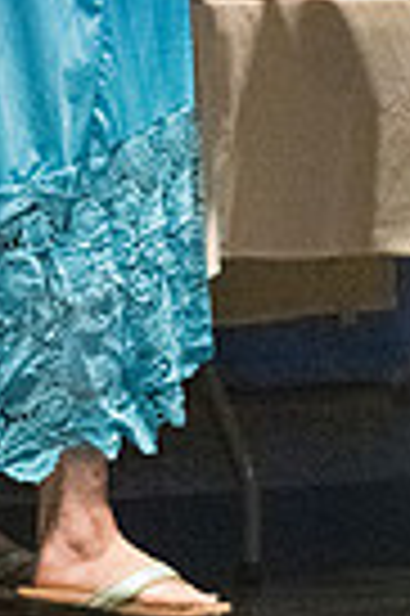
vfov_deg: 2.9
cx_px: 291
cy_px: -297
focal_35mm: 711
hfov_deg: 1.9
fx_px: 12176
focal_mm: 145
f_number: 3.2
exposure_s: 1/400
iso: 10000
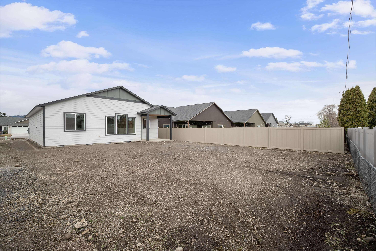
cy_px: 126
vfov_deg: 73.7
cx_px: 188
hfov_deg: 96.7
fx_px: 167
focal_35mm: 16
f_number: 8
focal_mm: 16
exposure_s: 1/13
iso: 100
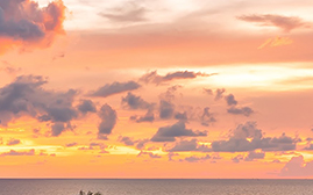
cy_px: 289
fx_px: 776
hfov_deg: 21.2
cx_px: -62
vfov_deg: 13.5
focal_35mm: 91
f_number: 4
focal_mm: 16
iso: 400
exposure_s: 1/60
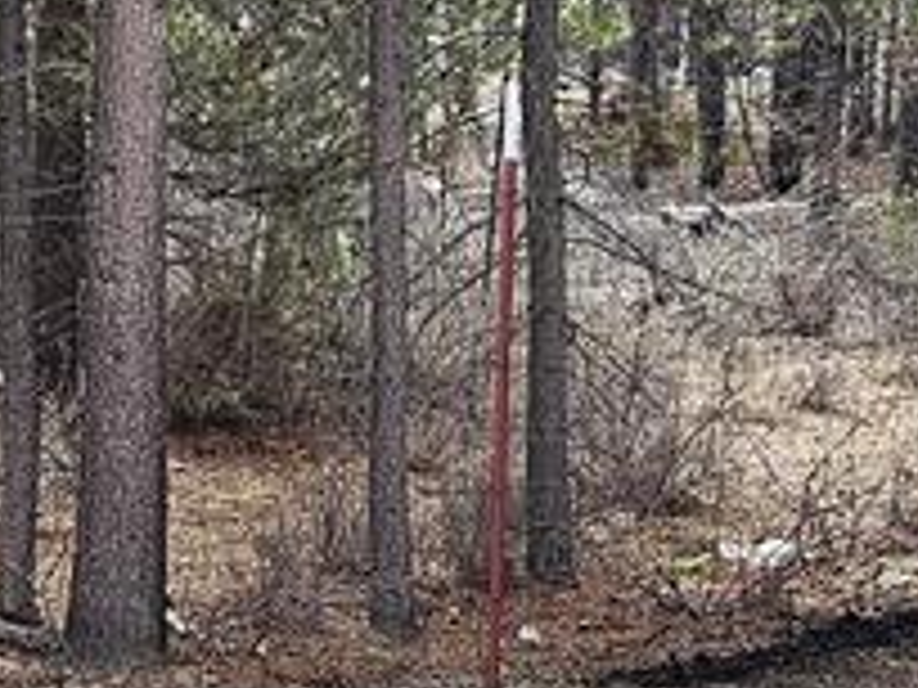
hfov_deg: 12.6
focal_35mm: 154
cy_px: 742
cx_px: -74
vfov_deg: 9.5
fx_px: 4084
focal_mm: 6.3
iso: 32
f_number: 1.7
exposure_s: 1/180
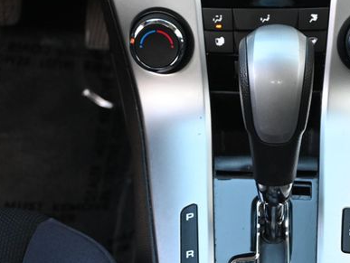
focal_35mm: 100
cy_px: 183
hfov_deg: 19.5
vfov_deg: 14.8
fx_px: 1012
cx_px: 269
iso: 2000
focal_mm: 42
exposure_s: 1/125
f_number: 5.6
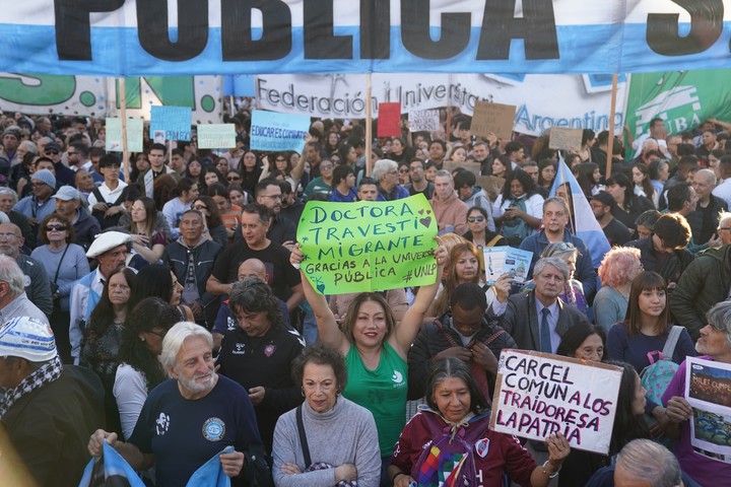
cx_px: 366
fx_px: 812
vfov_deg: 33.4
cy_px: 244
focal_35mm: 40
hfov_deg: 48.5
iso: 400
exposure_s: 1/640
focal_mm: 40
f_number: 3.2
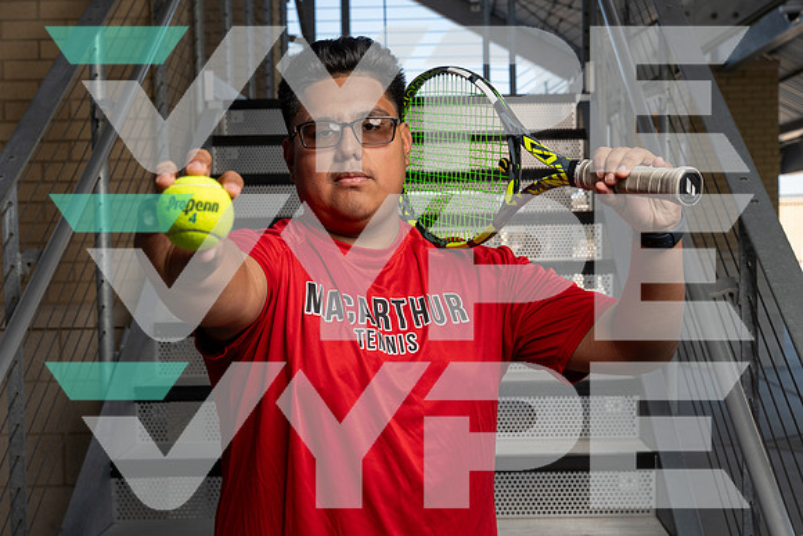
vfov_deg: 24.2
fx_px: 1249
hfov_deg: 35.6
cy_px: 268
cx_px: 402
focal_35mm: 56
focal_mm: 56
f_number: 8
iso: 200
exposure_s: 1/250
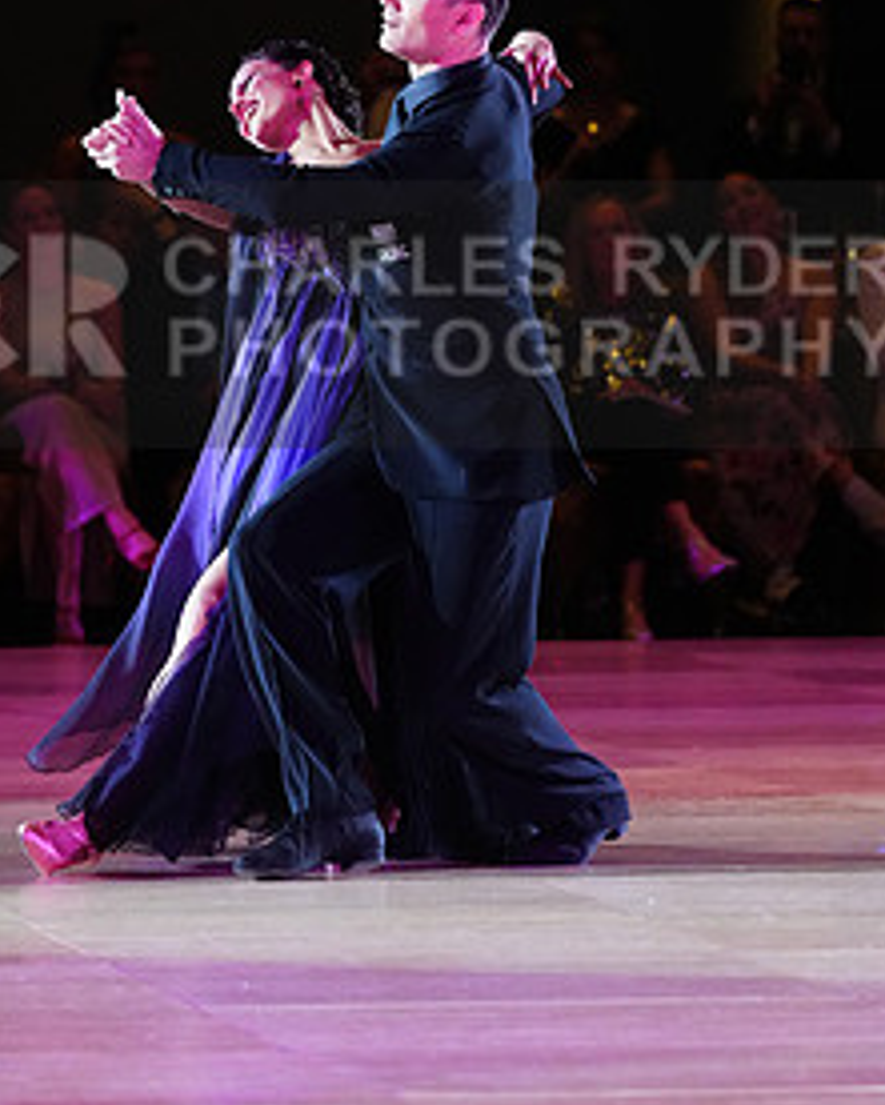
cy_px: 316
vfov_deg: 4.9
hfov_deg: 3.9
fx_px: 12925
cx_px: 410
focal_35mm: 395
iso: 4000
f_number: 4
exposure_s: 1/400
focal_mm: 200
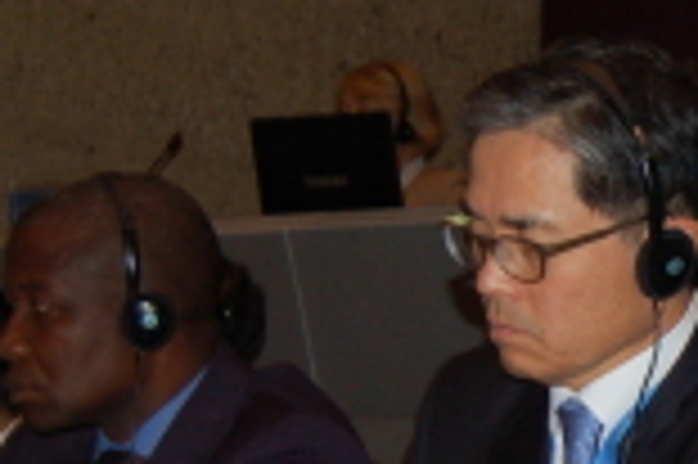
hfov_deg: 11.3
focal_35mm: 176
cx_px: 1022
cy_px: 329
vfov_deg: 7.8
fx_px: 3409
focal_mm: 28
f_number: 4.2
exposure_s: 1/60
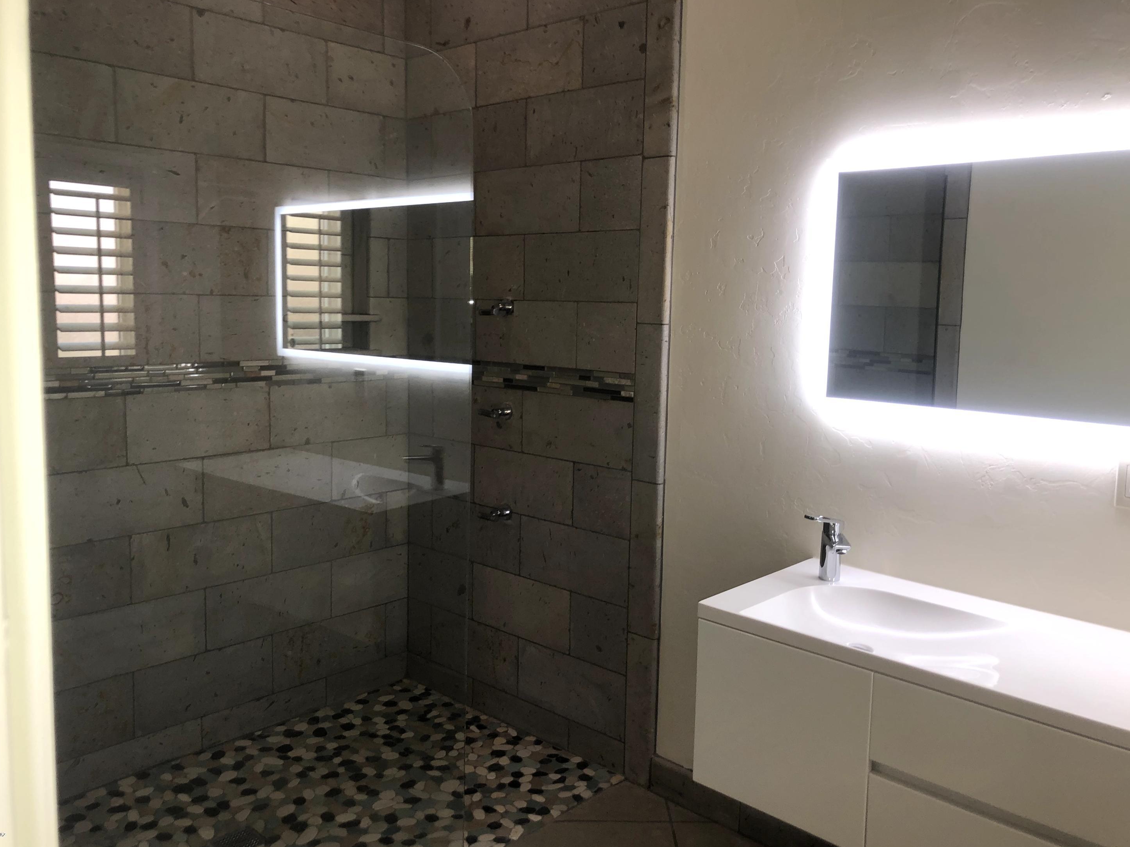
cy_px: 424
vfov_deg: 48.2
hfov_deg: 61.7
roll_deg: -2.0
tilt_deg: -7.0
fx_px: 947
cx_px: 554
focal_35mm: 29
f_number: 1.8
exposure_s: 1/32
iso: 20
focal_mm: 3.99
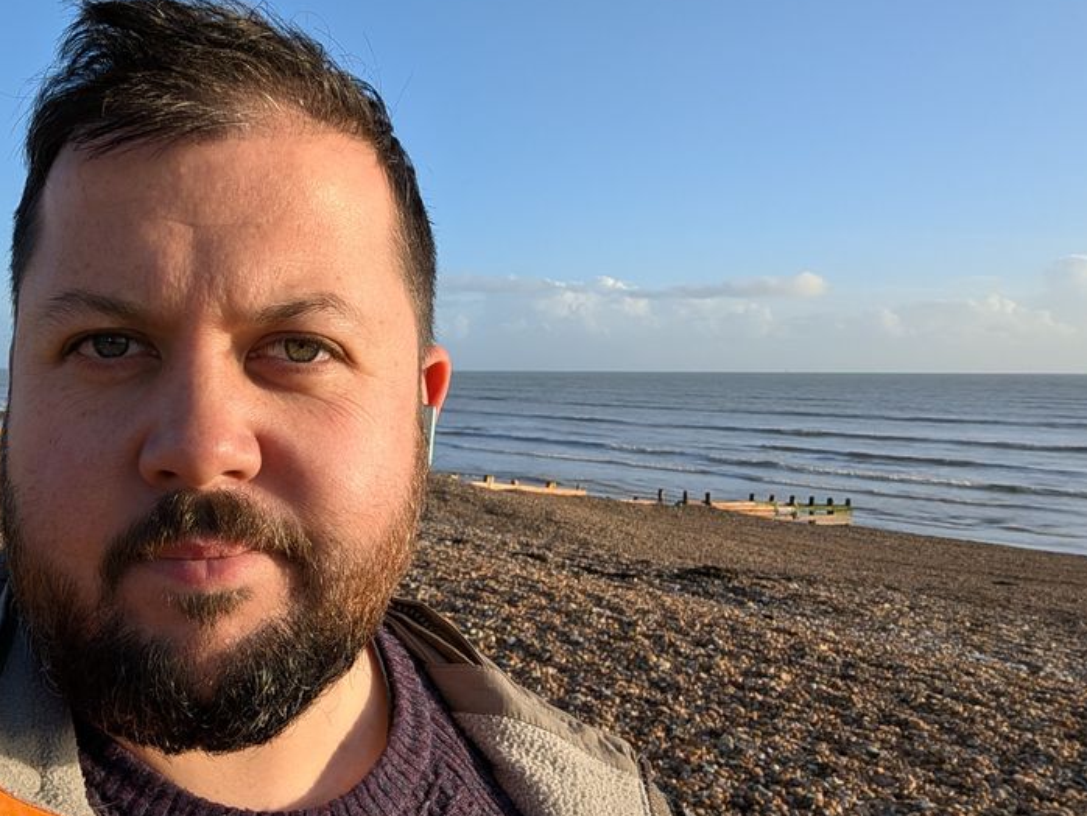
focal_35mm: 33
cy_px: 400
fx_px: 1037
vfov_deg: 43.0
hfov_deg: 52.2
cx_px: 237
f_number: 2.2
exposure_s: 1/1195
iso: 62
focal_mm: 2.71
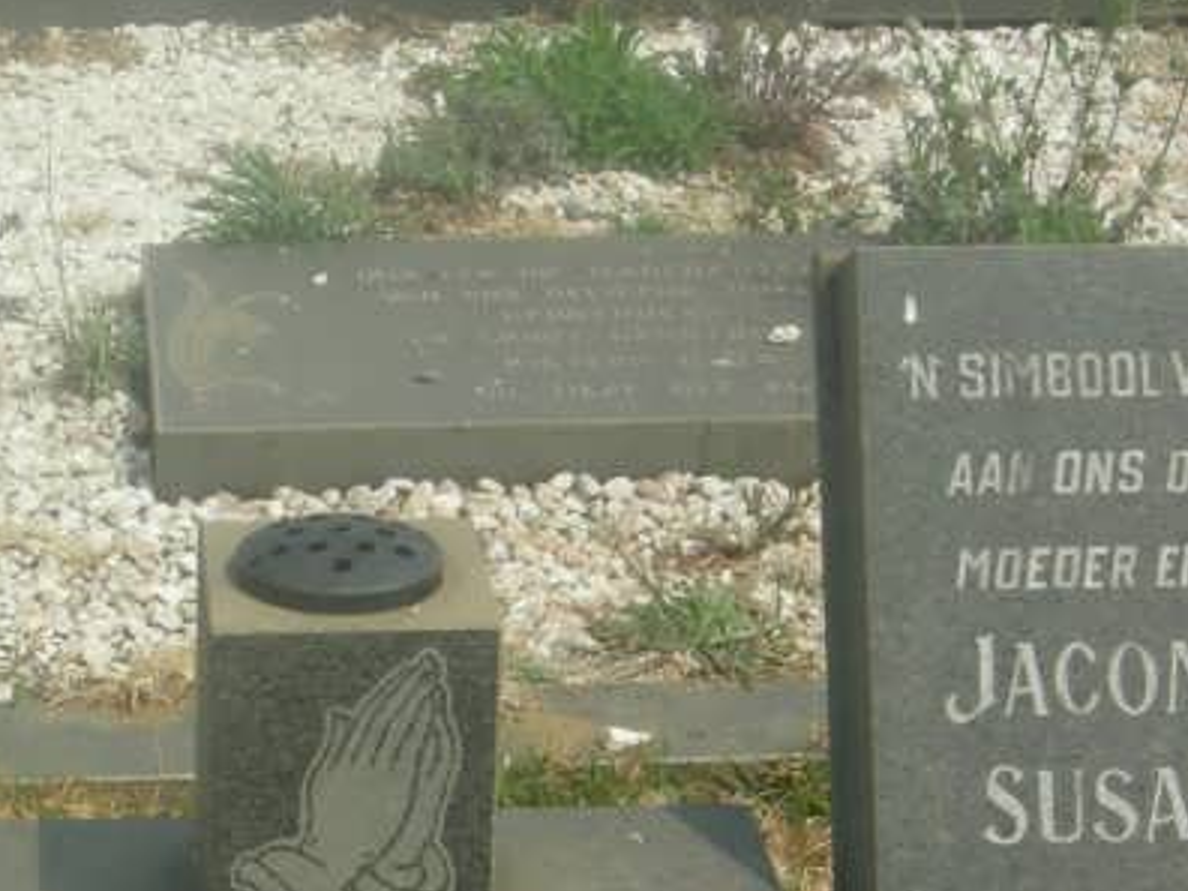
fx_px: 3741
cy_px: 849
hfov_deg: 18.0
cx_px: 375
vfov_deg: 13.4
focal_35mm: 109
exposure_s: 1/246
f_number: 5.4
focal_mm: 7.5
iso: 64
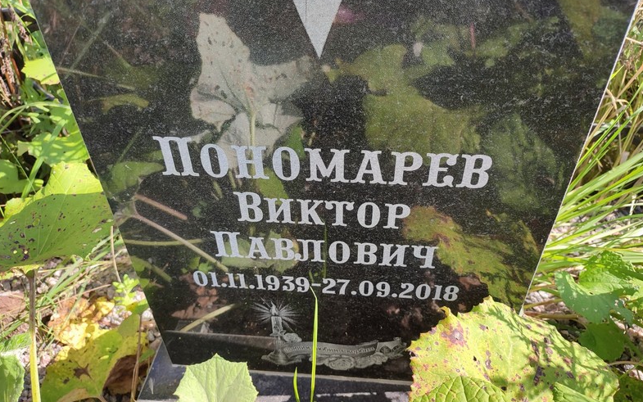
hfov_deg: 68.4
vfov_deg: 45.9
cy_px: 176
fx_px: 473
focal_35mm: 27
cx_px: 319
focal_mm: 6.04
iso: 50
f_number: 1.9
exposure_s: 1/249
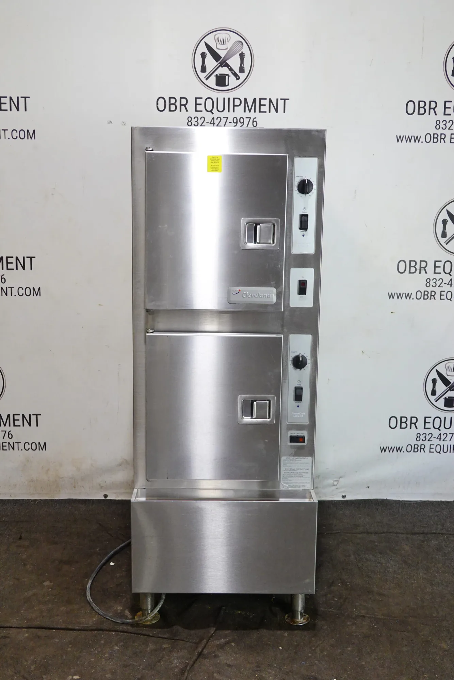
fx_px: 700
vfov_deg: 51.9
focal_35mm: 37
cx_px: 227
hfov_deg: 36.0
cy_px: 340
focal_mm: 13.84
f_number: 3.5
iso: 800
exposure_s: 1/50
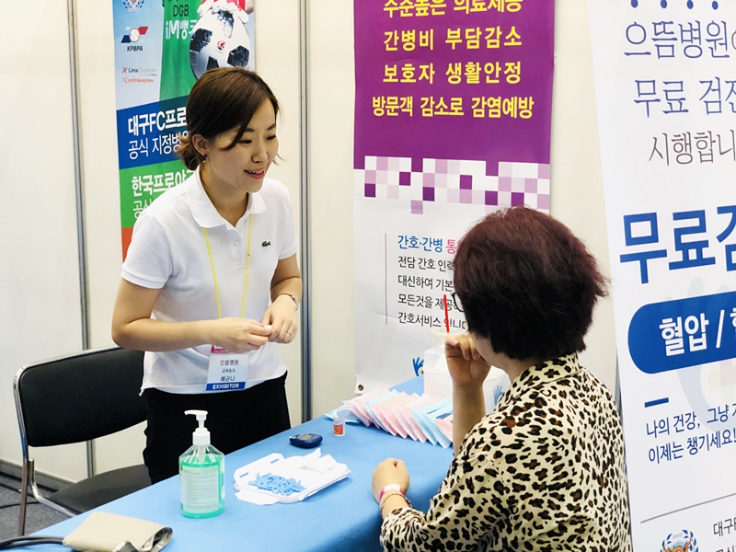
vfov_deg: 28.0
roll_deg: +0.0
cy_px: 276
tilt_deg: -10.5
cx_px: 368
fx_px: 1106
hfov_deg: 36.8
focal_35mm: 52
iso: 125
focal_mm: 6
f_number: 2.4
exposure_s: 1/60
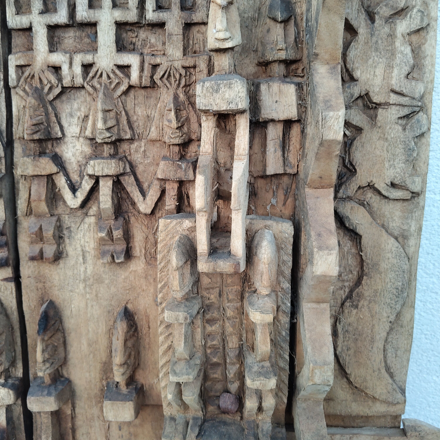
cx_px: 217
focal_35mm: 30
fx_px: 431
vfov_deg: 54.0
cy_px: 202
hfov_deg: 54.0
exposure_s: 1/20
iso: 381
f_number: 1.8
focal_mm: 4.15
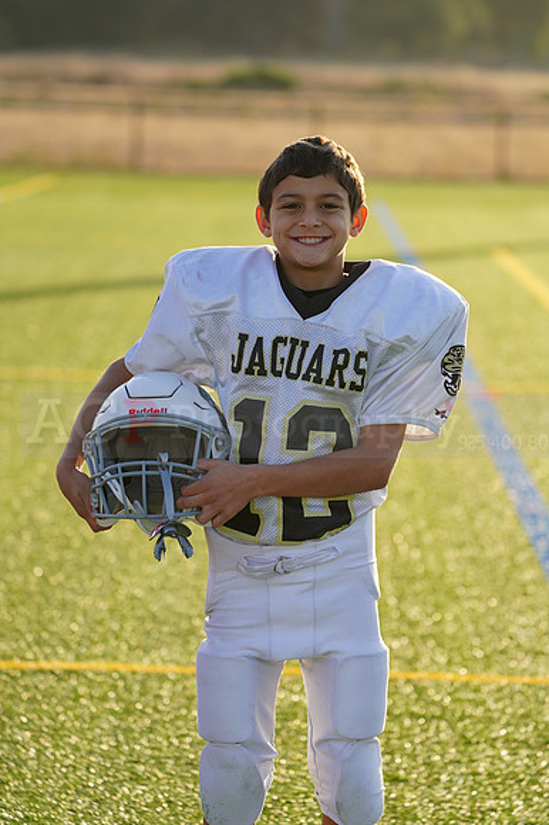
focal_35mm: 203
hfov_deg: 6.8
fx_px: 4649
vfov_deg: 10.1
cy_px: 412
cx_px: 274
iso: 100
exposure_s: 1/250
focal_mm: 203
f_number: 5.6
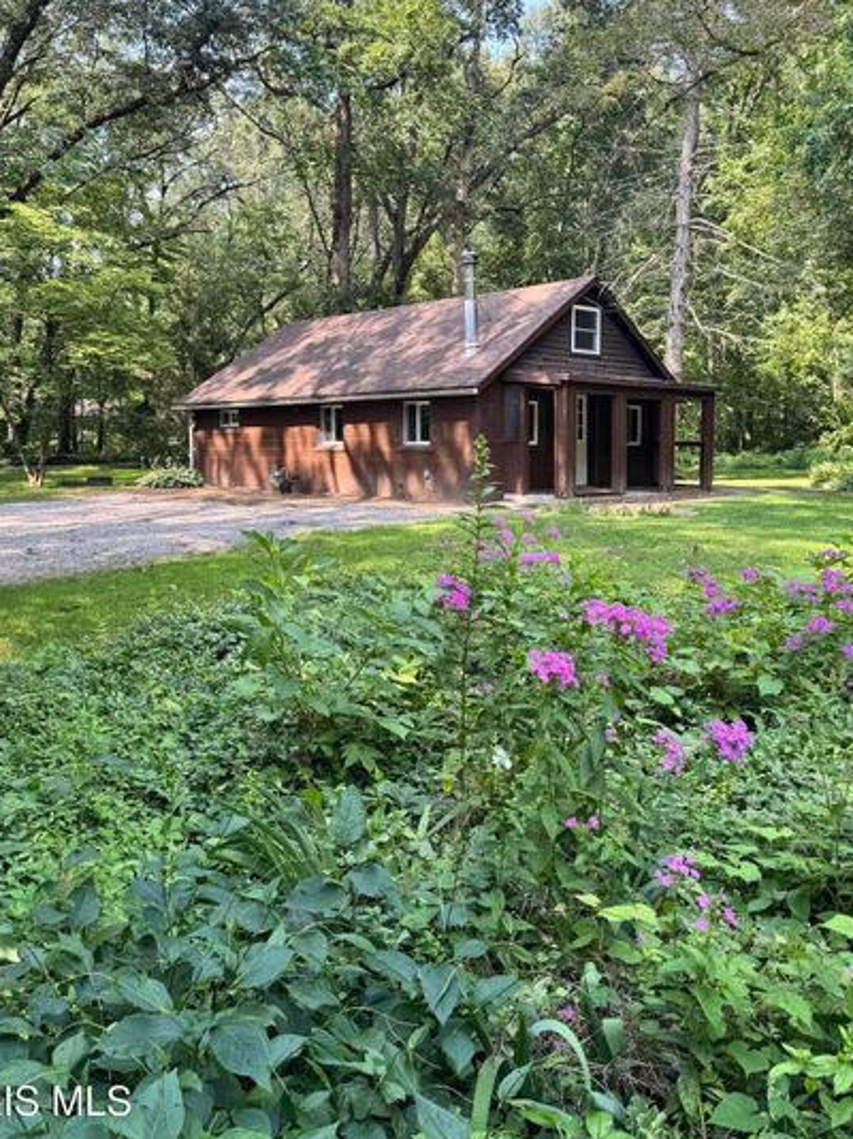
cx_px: 444
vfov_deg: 59.5
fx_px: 986
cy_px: 455
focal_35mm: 30
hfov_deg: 46.8
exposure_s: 1/354
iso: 80
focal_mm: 6.76
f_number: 1.78
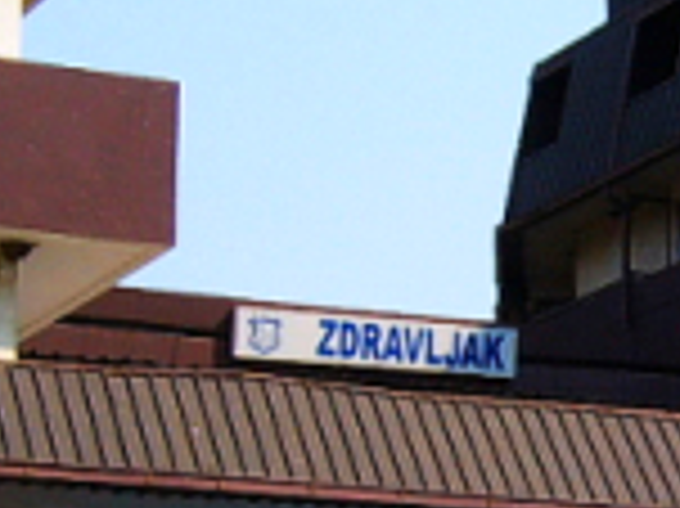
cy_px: 517
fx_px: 3082
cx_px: 721
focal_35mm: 157
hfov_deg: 12.4
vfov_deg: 9.4
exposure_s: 1/350
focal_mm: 6.2
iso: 63
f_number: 6
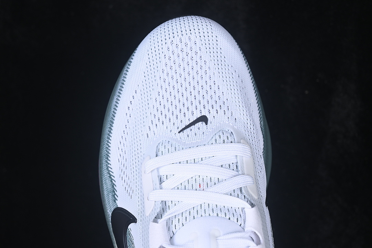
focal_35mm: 75
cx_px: 186
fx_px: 775
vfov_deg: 18.2
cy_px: 124
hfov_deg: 27.0
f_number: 7.1
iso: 160
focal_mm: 50
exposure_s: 1/80
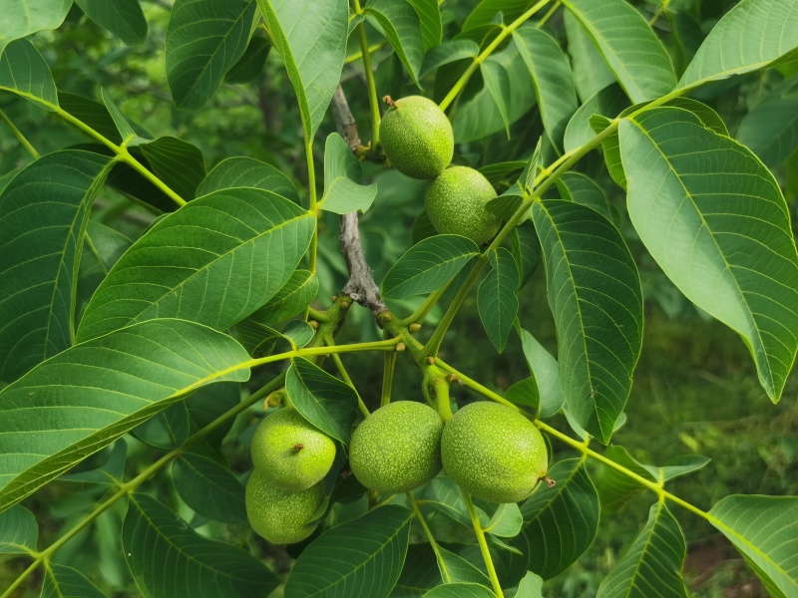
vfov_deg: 41.8
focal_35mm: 34
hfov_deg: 54.0
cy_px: 299
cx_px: 399
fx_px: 784
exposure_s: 1/779
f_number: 1.6
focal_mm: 5.56
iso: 50
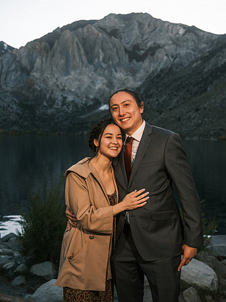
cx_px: 113
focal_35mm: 42
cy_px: 151
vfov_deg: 44.8
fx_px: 366
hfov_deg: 34.3
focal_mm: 52.7
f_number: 5
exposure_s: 1/125
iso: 400
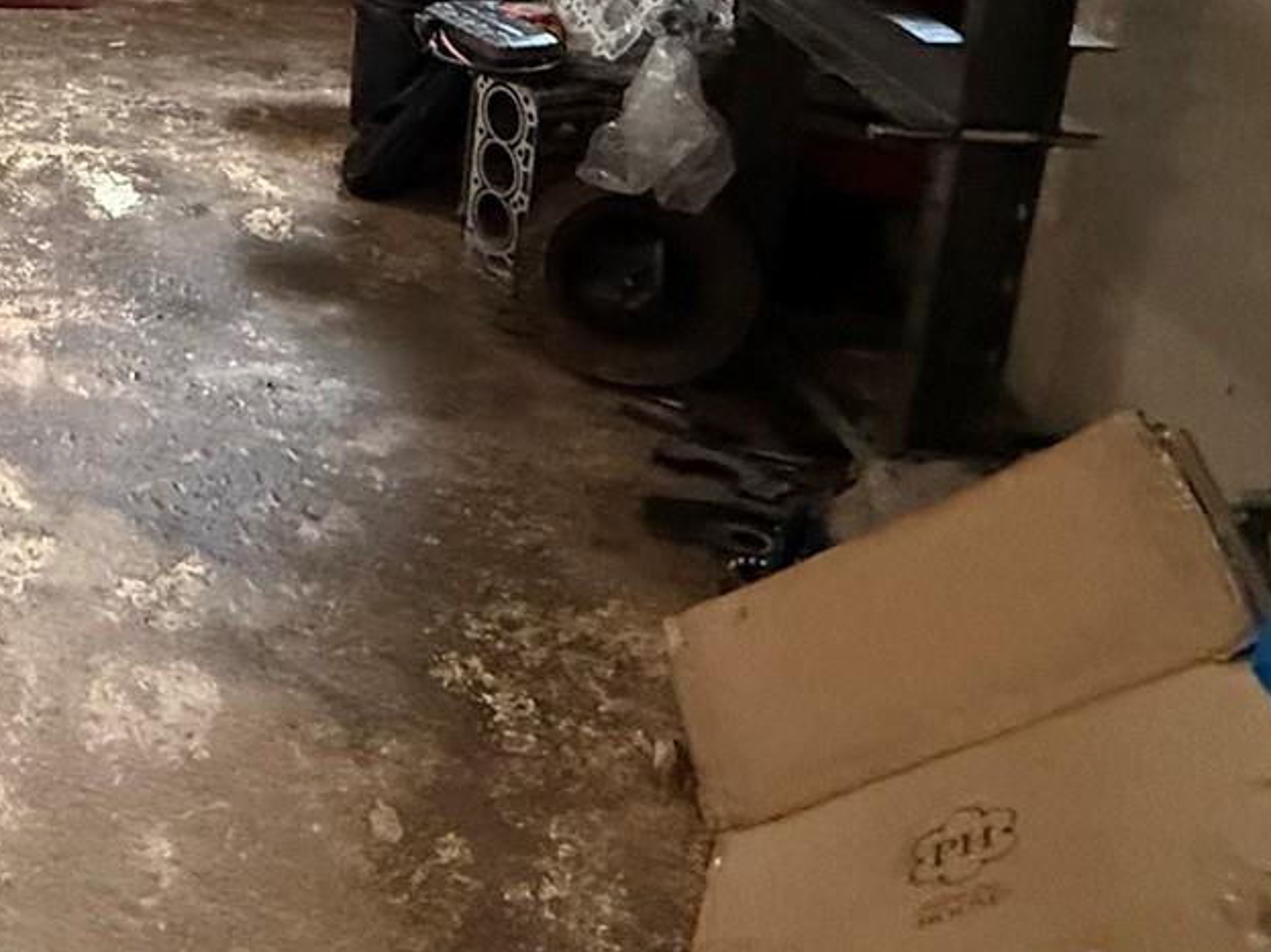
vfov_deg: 28.5
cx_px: -241
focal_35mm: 46
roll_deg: +1.0
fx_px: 1689
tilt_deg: -13.7
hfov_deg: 33.7
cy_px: -106
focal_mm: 2.22
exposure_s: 1/60
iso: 800
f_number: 2.2
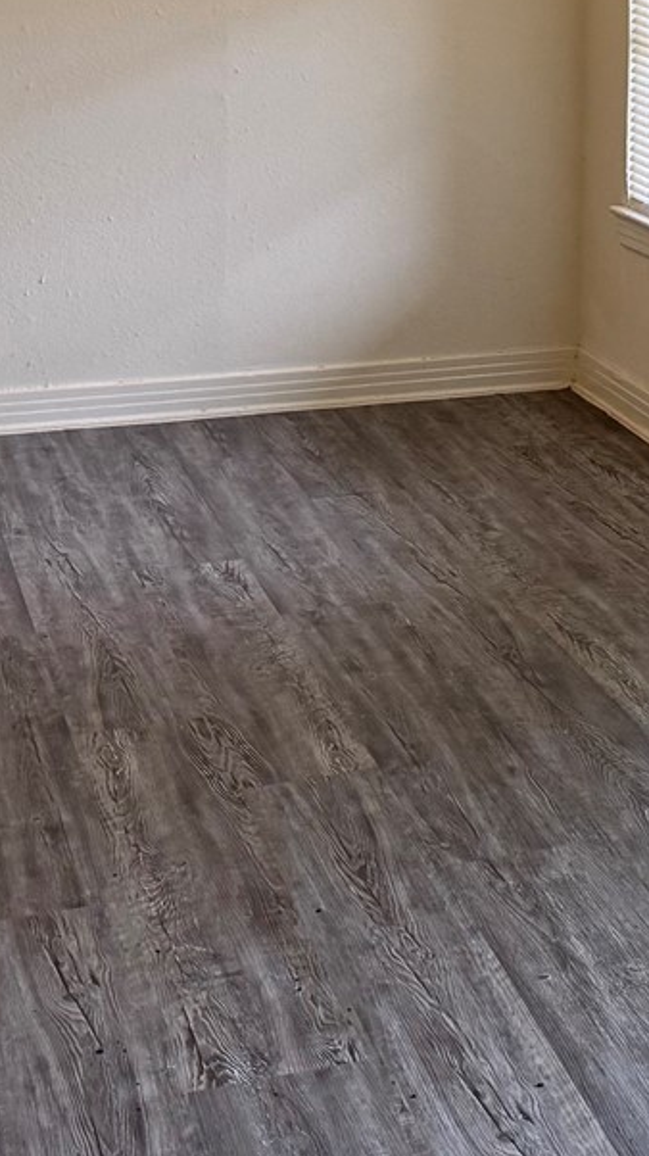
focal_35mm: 89
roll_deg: -0.7
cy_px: -88
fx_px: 2727
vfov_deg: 22.7
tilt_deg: -2.4
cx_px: 1096
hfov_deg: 12.6
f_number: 1.78
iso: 160
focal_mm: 6.76
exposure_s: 1/120
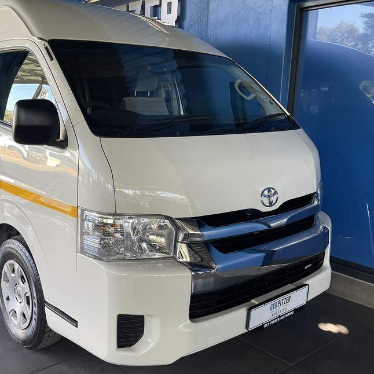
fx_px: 428
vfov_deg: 47.2
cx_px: 128
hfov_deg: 46.6
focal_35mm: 35
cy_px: 187
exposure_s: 1/121
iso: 64
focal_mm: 5.1
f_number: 1.6
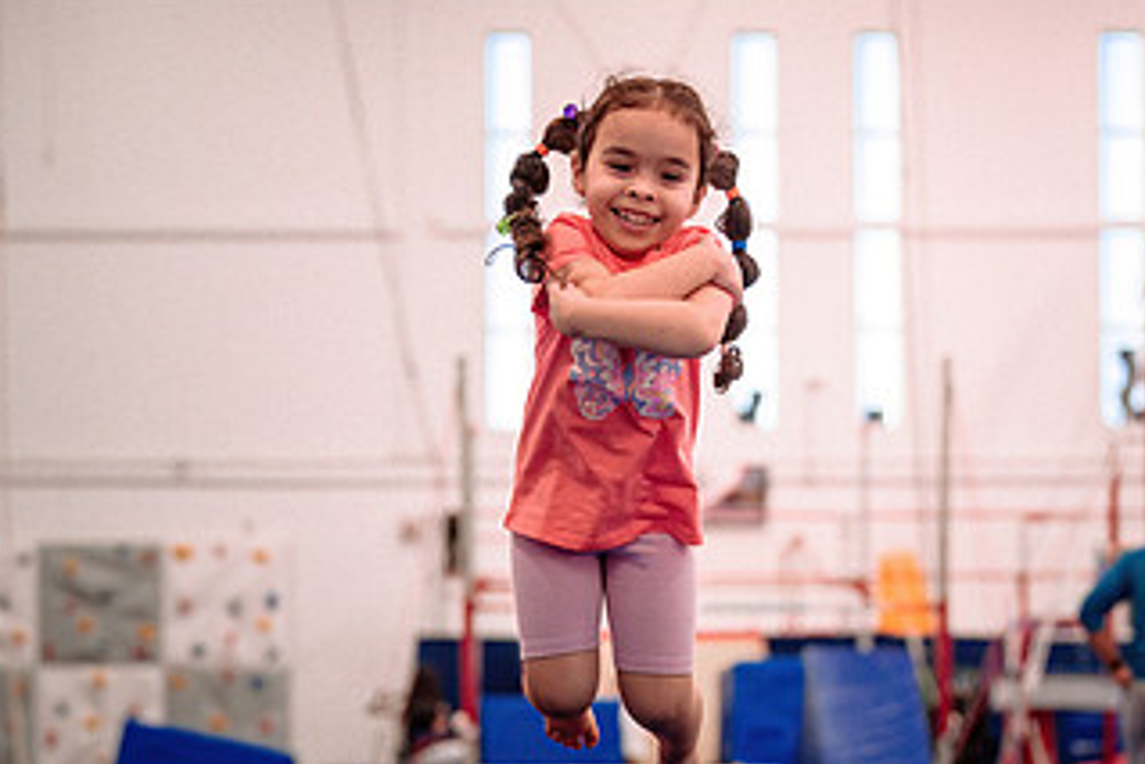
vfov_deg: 9.7
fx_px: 4486
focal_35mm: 141
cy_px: 610
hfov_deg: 14.5
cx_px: 702
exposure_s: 1/400
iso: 1600
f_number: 2.8
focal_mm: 70
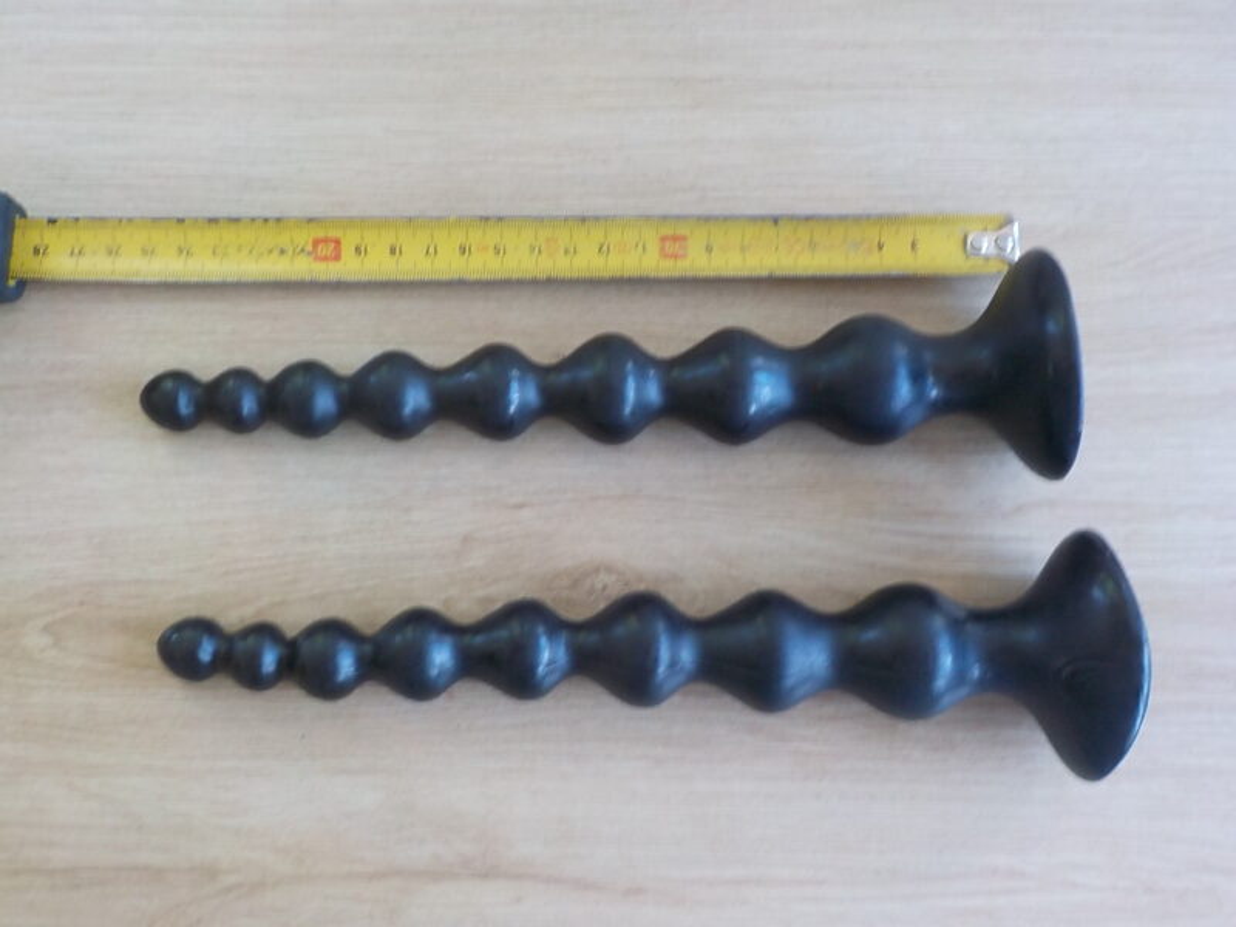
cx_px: 618
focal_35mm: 30
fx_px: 1071
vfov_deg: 46.8
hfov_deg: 60.0
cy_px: 464
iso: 160
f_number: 3.3
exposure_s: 1/30
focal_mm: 4.1
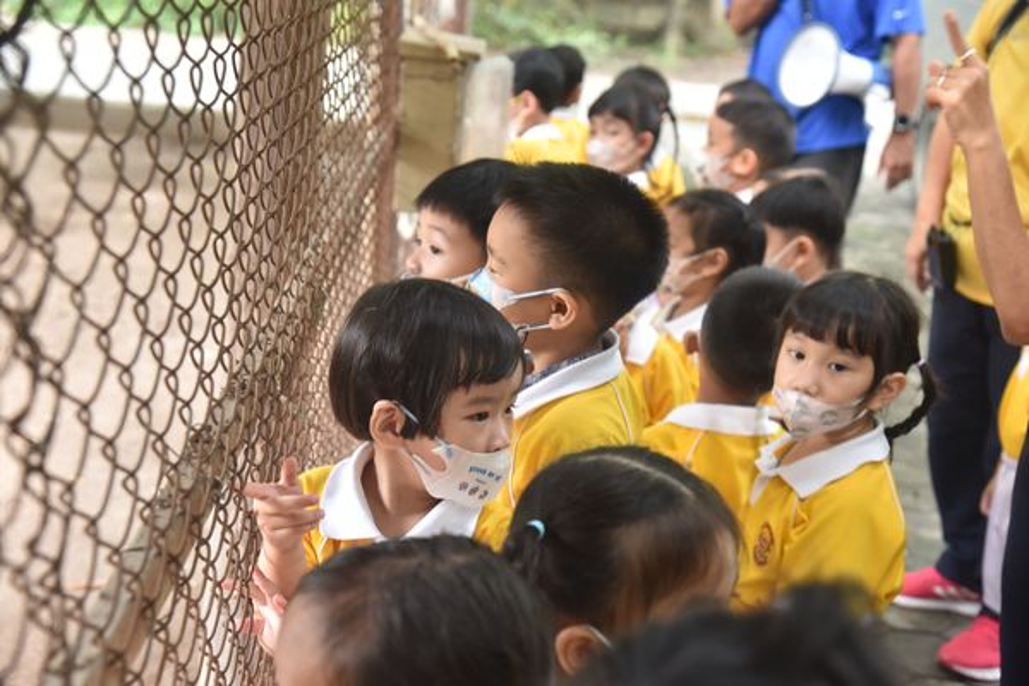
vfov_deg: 21.9
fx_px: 1772
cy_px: 343
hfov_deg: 32.4
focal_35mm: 62
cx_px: 514
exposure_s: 1/60
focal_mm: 62
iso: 1000
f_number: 4
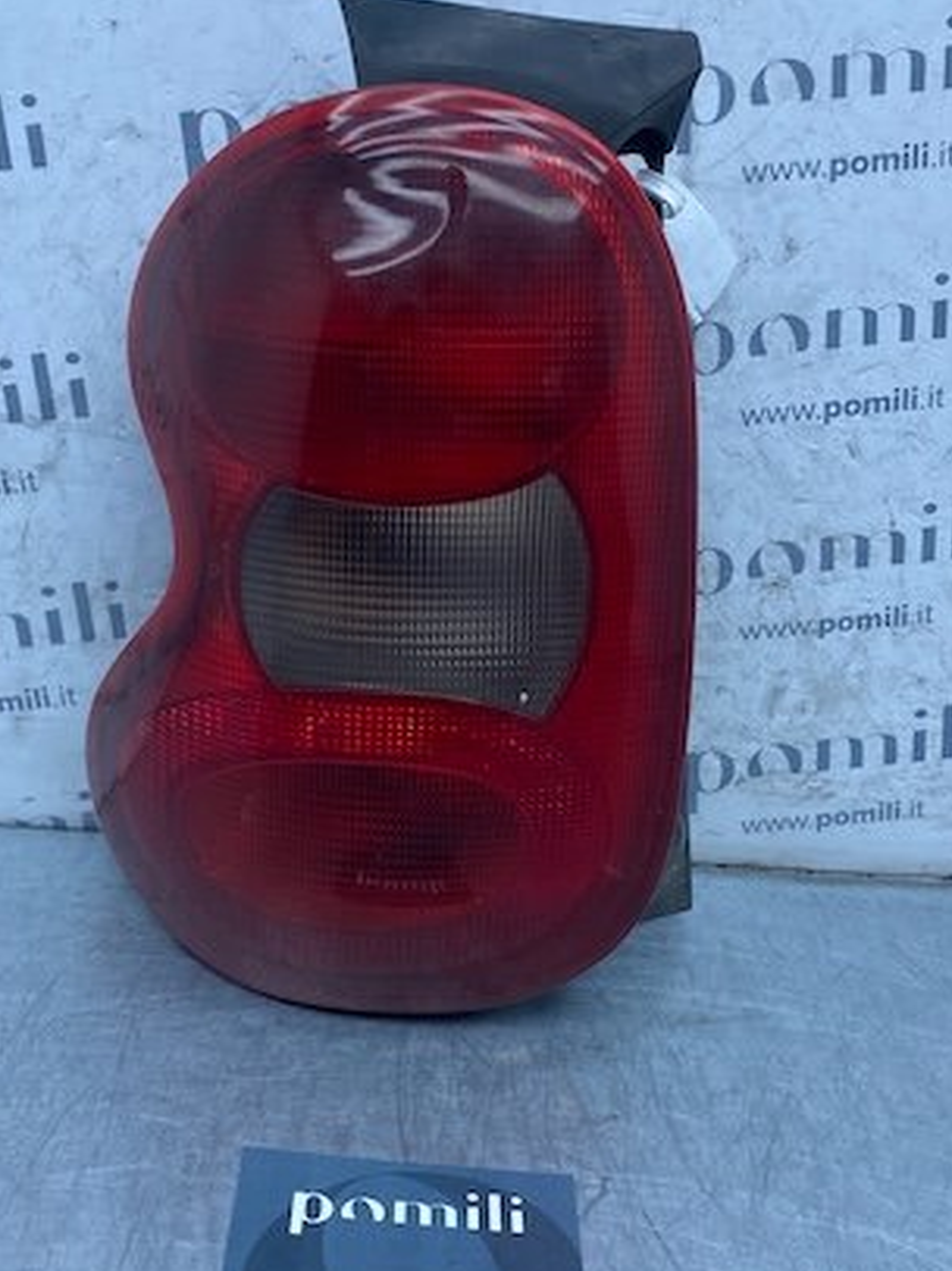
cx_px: 416
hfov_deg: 35.1
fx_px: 1505
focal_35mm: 41
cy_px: 614
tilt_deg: -22.3
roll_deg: -5.8
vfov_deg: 45.8
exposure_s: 1/711
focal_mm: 4.25
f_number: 1.8
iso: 32
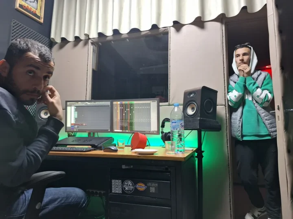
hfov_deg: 73.9
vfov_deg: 58.9
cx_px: 146
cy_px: 110
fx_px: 195
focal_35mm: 23
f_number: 1.8
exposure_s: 1/40
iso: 200
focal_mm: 5.54
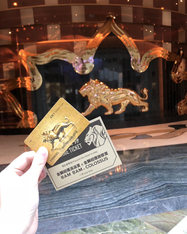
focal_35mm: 30
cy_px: 121
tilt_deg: -8.1
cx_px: 95
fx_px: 208
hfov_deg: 48.5
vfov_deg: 58.8
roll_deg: +2.8
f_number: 1.8
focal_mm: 3.99
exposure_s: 1/33
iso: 32
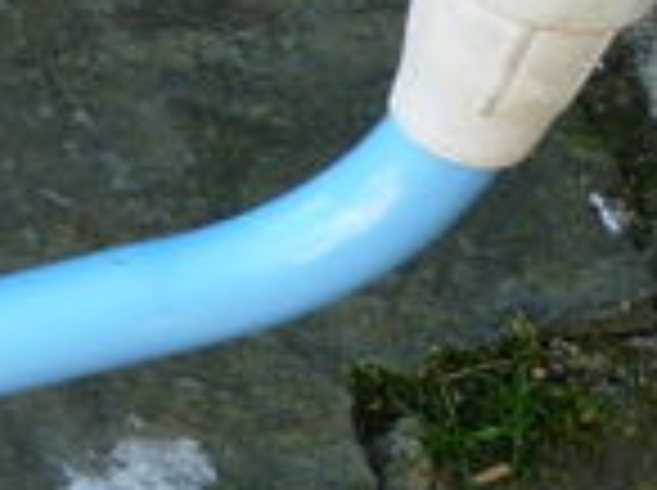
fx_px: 3903
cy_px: -279
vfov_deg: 7.1
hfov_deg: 8.3
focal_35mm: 206
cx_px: -1251
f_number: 3.3
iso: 100
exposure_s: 1/40
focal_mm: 5.2
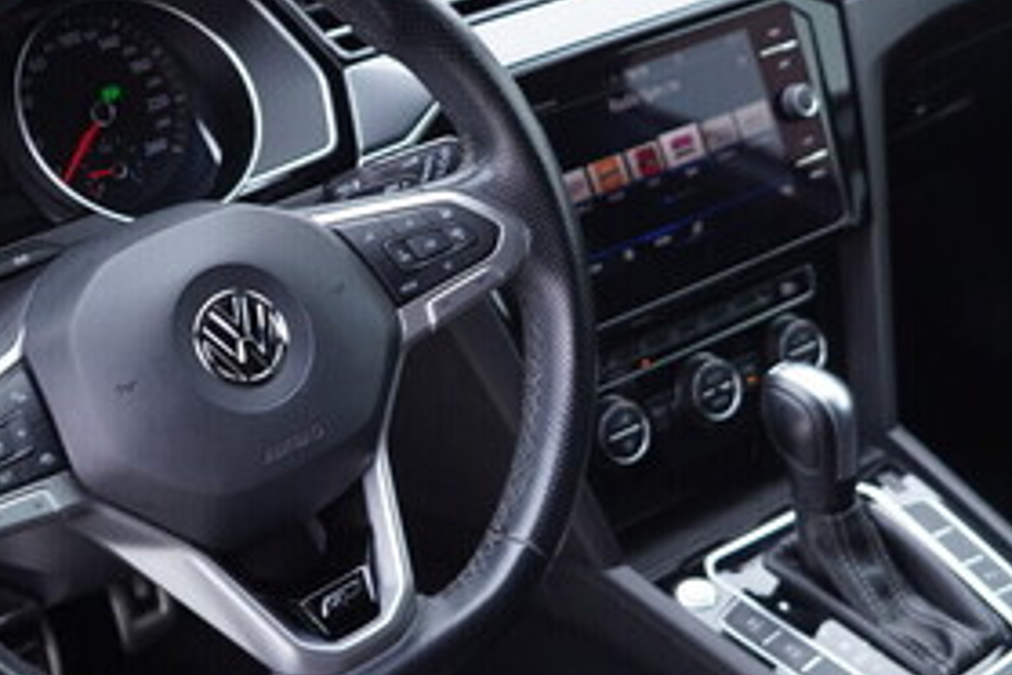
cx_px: 526
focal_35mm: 71
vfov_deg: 19.1
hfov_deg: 28.5
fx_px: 1996
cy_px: 437
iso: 250
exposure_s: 1/40
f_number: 2.8
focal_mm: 24
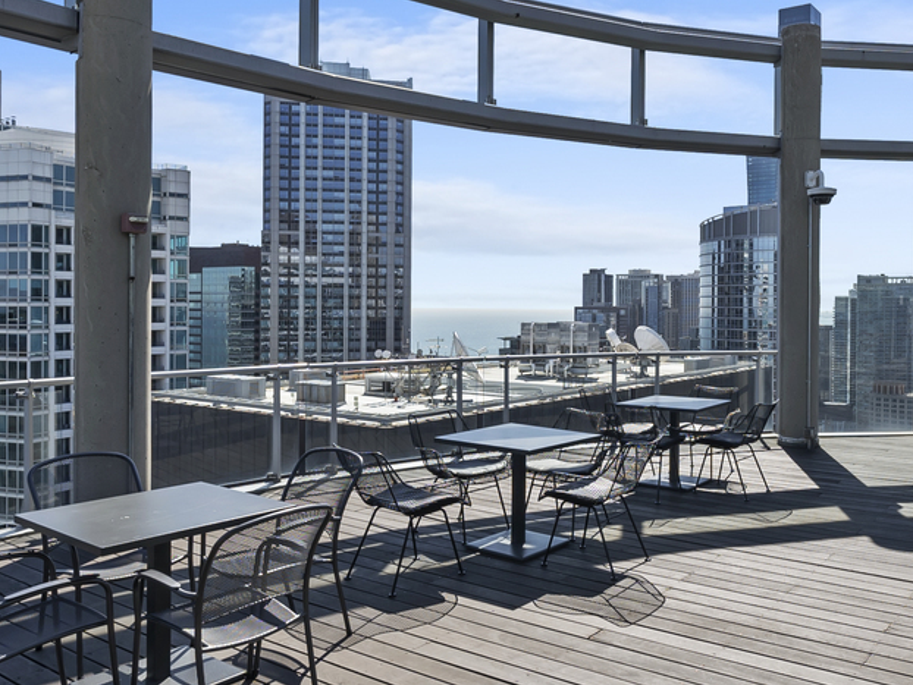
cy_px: 277
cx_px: 613
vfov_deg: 46.6
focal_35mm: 30
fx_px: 792
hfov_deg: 58.5
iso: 80
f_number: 10
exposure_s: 1/160
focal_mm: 12
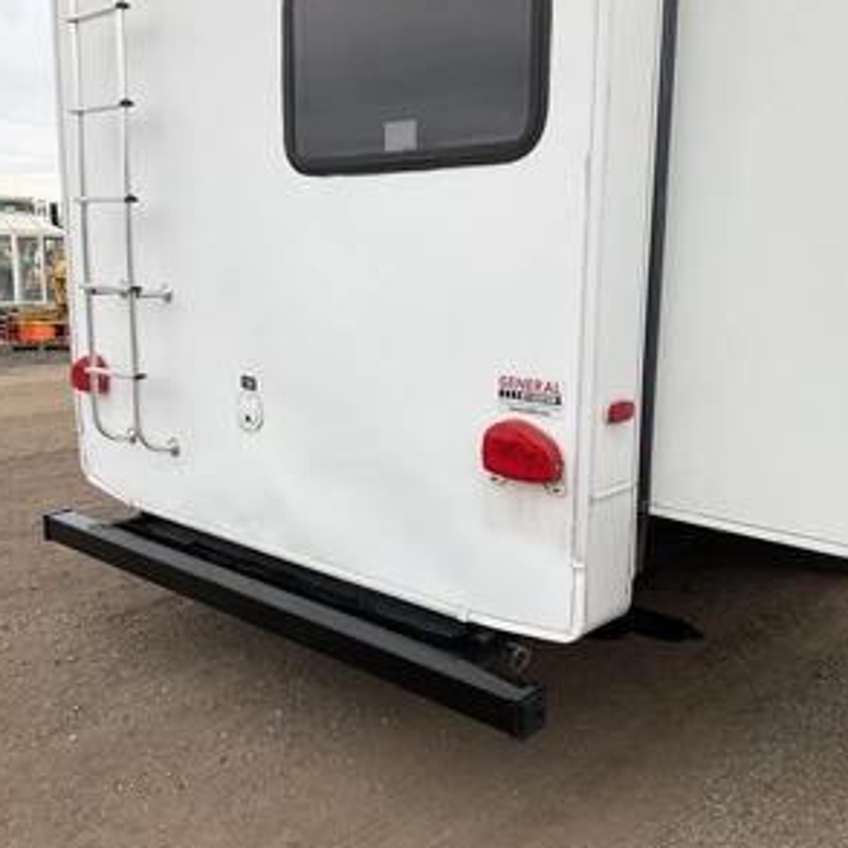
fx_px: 970
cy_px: 423
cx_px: 402
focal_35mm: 35
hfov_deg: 47.2
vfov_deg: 47.2
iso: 25
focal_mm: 3
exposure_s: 1/545
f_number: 1.8
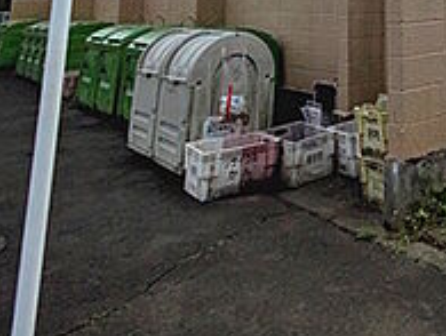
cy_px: -121
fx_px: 555
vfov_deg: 27.2
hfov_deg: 38.8
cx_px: 446
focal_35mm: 43
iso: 48
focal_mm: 1.83
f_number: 2.2
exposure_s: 1/2469
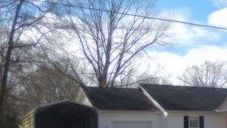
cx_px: 174
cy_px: 134
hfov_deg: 33.6
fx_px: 367
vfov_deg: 19.1
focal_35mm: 61
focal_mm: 4.5
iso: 125
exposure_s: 1/1000
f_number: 3.4
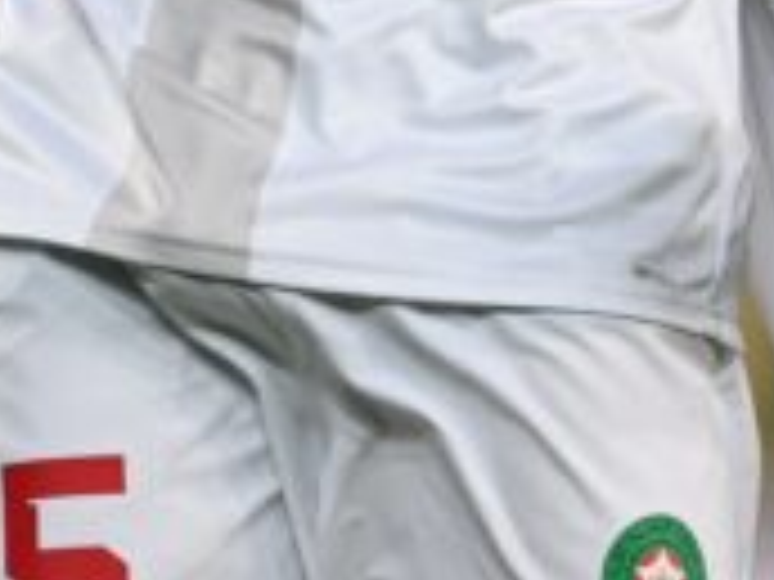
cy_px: -567
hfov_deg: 1.2
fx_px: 38414
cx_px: 554
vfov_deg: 0.9
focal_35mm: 1718
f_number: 2.8
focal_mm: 400
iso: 1600
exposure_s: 1/1600
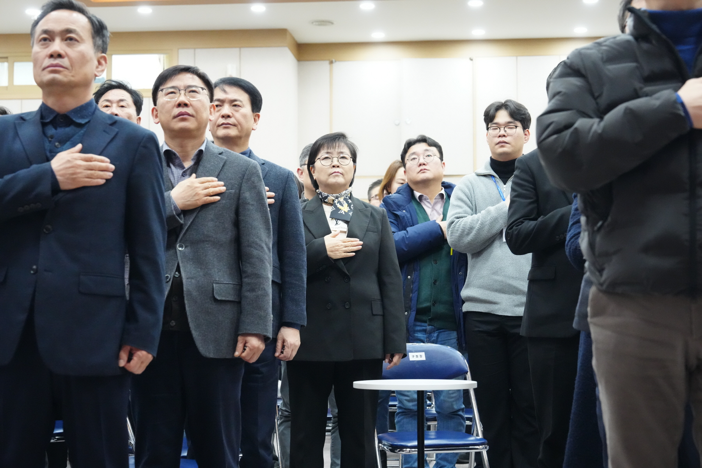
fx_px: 1365
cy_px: 234
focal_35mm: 70
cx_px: 351
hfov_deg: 28.8
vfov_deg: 19.5
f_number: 5.6
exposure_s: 1/160
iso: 8000
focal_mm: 70
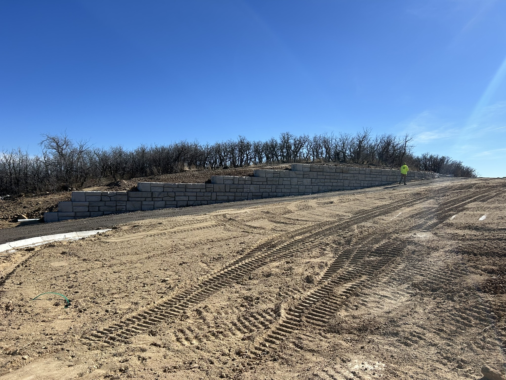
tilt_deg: +0.2
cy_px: 190
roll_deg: -1.0
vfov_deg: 53.1
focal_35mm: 26
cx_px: 253
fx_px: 380
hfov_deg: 67.3
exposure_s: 1/5076
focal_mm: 5.7
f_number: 1.5
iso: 50
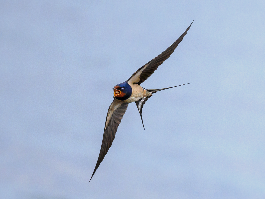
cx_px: 127
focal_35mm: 543
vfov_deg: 2.7
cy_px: 99
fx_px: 4158
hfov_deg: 3.7
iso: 640
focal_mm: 500
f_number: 5.6
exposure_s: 1/3200
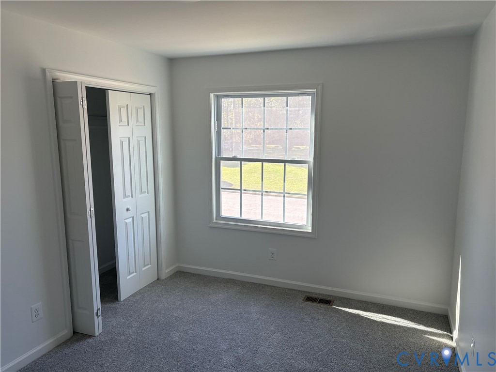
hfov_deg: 67.3
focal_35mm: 26
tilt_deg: -9.6
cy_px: 186
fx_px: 373
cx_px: 248
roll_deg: +0.4
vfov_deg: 53.1
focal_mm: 5.96
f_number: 1.6
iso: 64
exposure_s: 1/173
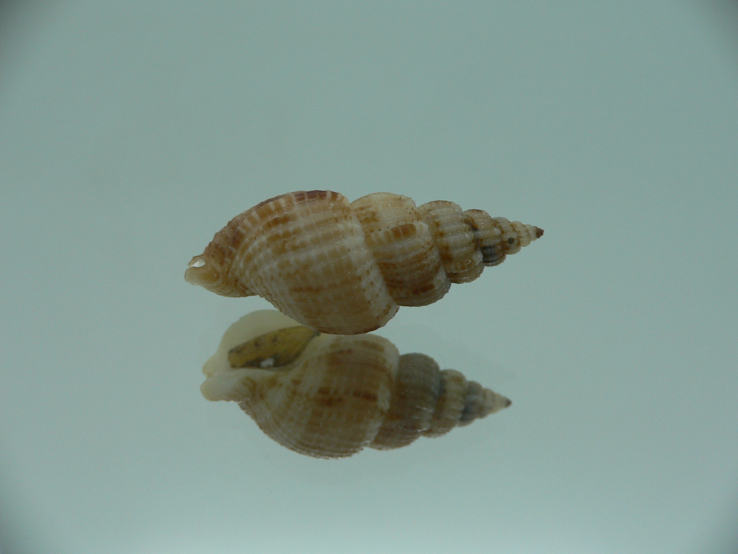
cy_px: 277
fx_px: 746
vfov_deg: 40.7
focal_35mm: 35
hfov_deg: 52.6
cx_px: 369
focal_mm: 4.6
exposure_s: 1/60
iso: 80
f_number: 2.8
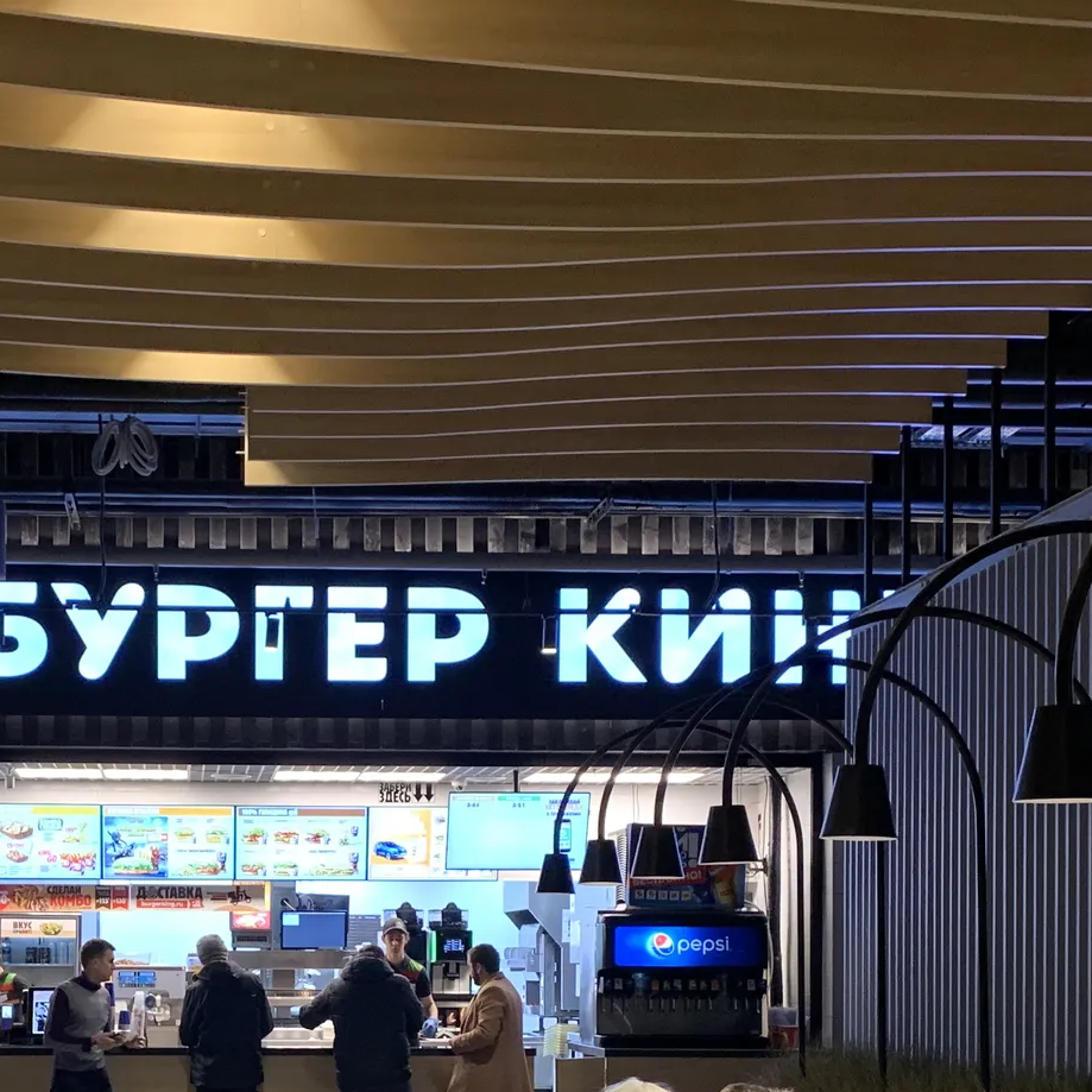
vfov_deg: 27.6
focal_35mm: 60
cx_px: 302
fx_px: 2141
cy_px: 981
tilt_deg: +0.6
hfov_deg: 28.3
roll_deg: +0.2
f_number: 1.8
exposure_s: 1/50
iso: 200
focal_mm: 4.25
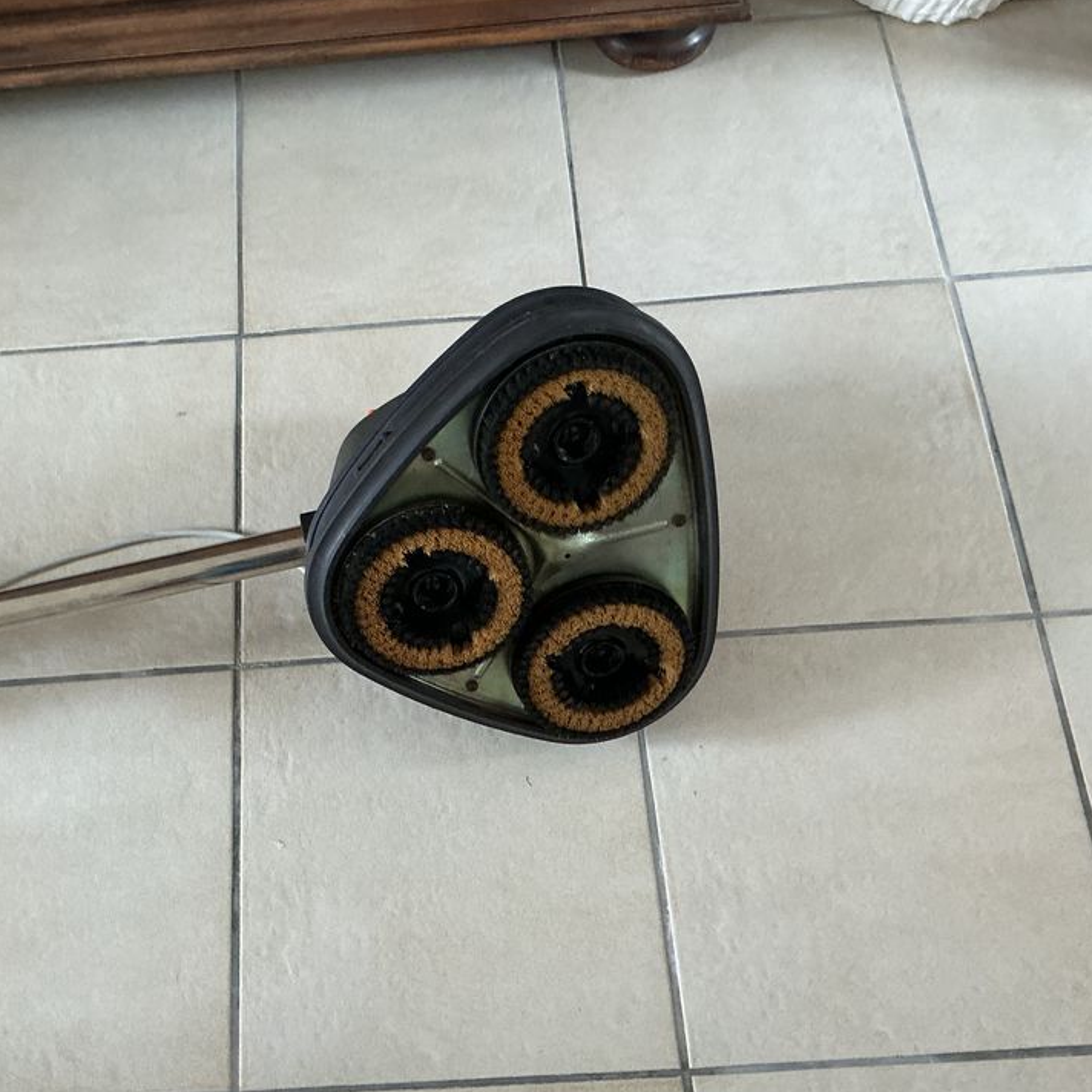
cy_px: 541
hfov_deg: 45.6
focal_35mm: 36
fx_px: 1285
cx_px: 393
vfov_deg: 46.0
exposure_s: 1/60
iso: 200
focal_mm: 3
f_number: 1.8
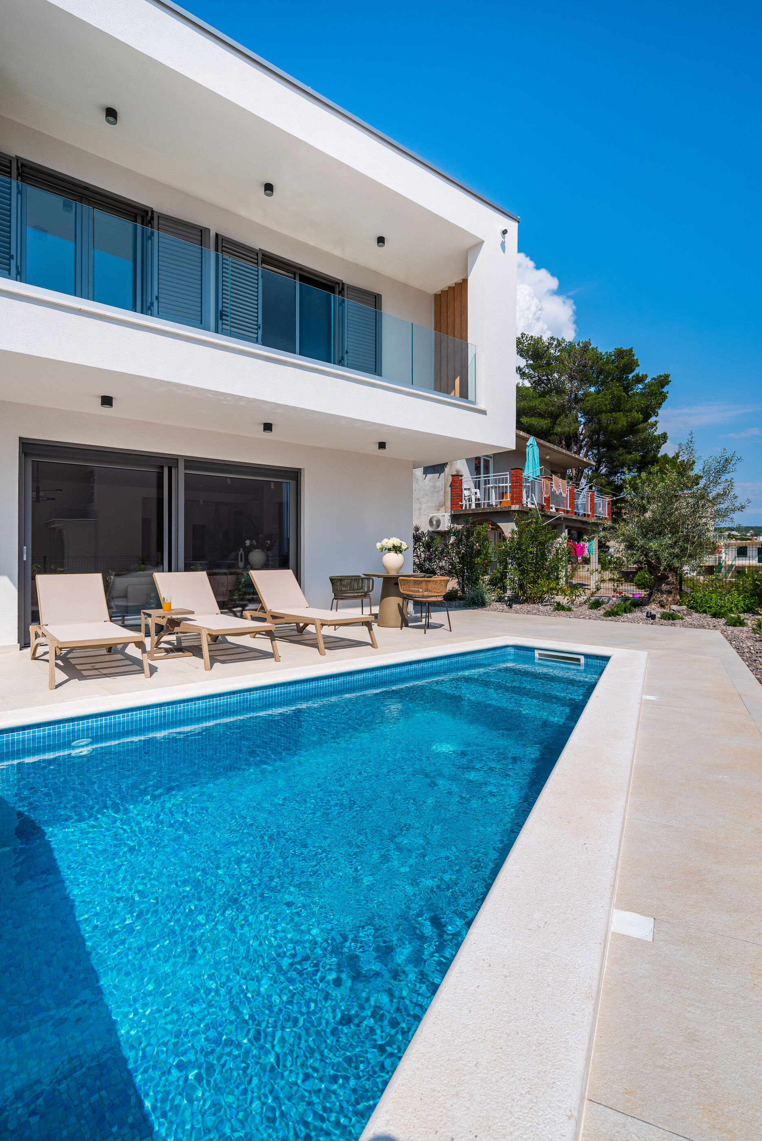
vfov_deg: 90.0
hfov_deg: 67.4
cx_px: 381
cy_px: 570
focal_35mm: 18
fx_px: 571
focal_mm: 18
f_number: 8
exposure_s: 1/500
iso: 100
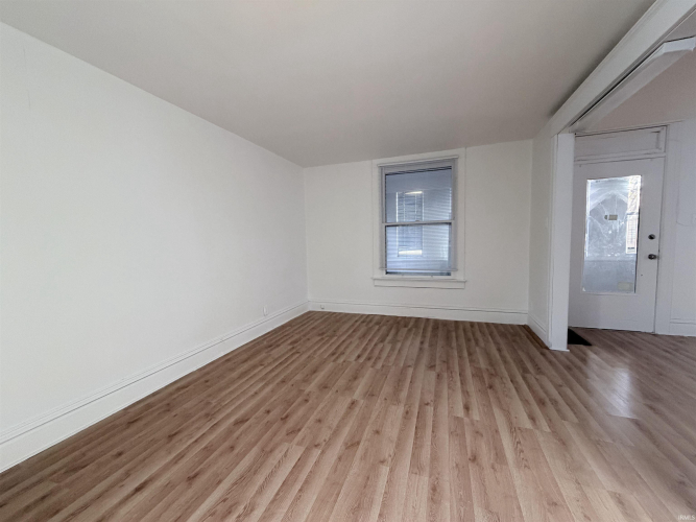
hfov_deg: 102.1
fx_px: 281
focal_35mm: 14
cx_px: 348
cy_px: 261
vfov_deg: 85.7
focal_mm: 2.22
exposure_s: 1/60
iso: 320
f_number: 2.2
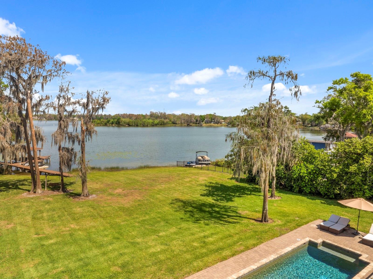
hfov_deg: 71.6
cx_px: 186
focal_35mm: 24
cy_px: 140
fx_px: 258
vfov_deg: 56.8
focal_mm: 12.29
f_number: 11
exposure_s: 1/240
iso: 200
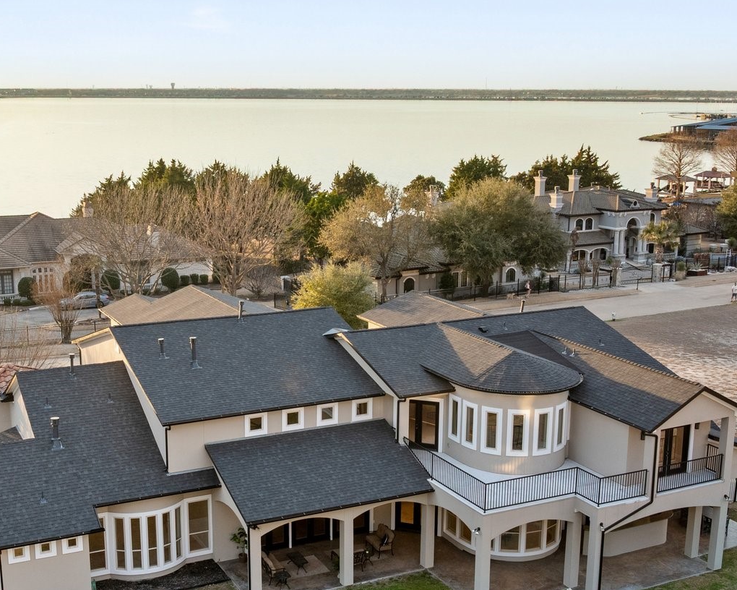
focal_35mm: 47
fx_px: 1025
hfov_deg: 39.5
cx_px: 315
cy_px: 344
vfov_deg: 32.0
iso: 100
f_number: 5.6
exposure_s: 1/80
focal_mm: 12.29
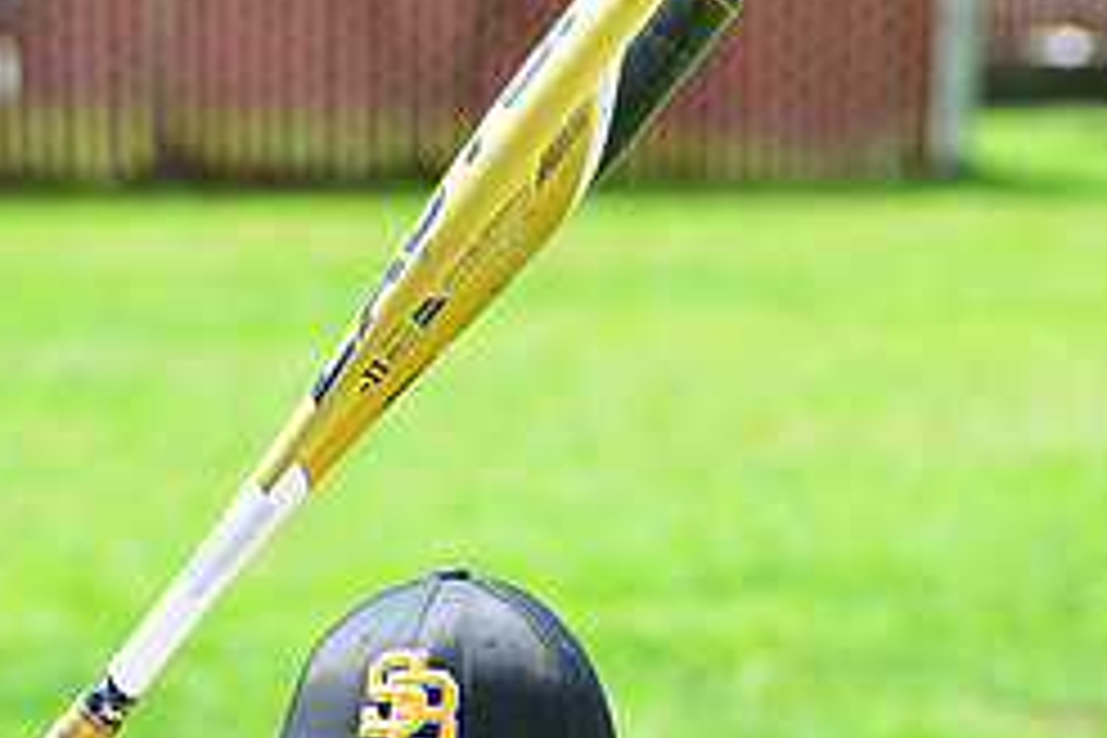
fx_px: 10516
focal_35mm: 342
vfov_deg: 4.0
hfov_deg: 6.0
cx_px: 533
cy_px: 1053
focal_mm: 145
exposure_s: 1/200
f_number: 8
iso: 200
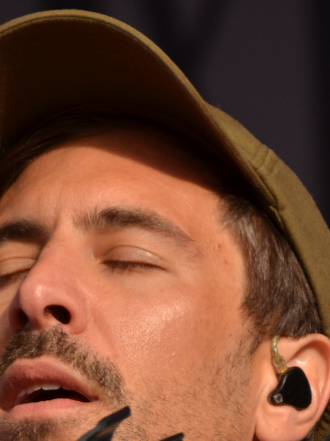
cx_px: -44
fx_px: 12700
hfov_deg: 1.5
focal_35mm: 999
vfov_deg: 2.0
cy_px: 371
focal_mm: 185
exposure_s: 1/640
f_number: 6.3
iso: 280
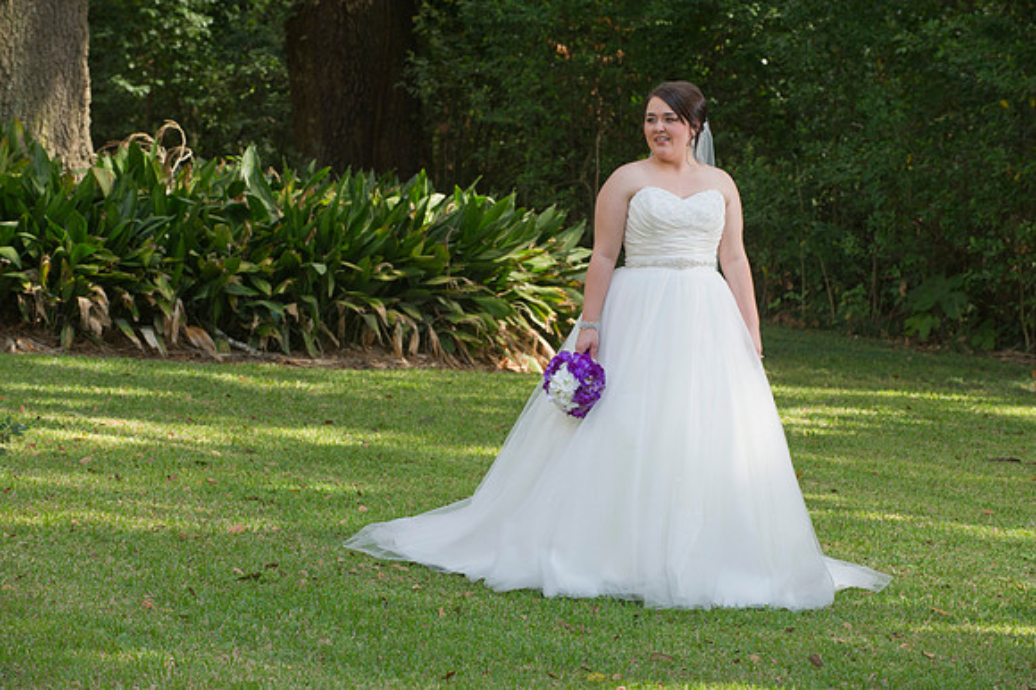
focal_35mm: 140
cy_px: 345
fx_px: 4026
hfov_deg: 14.7
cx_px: 518
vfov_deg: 9.8
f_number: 6.3
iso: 320
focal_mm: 140
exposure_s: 1/125
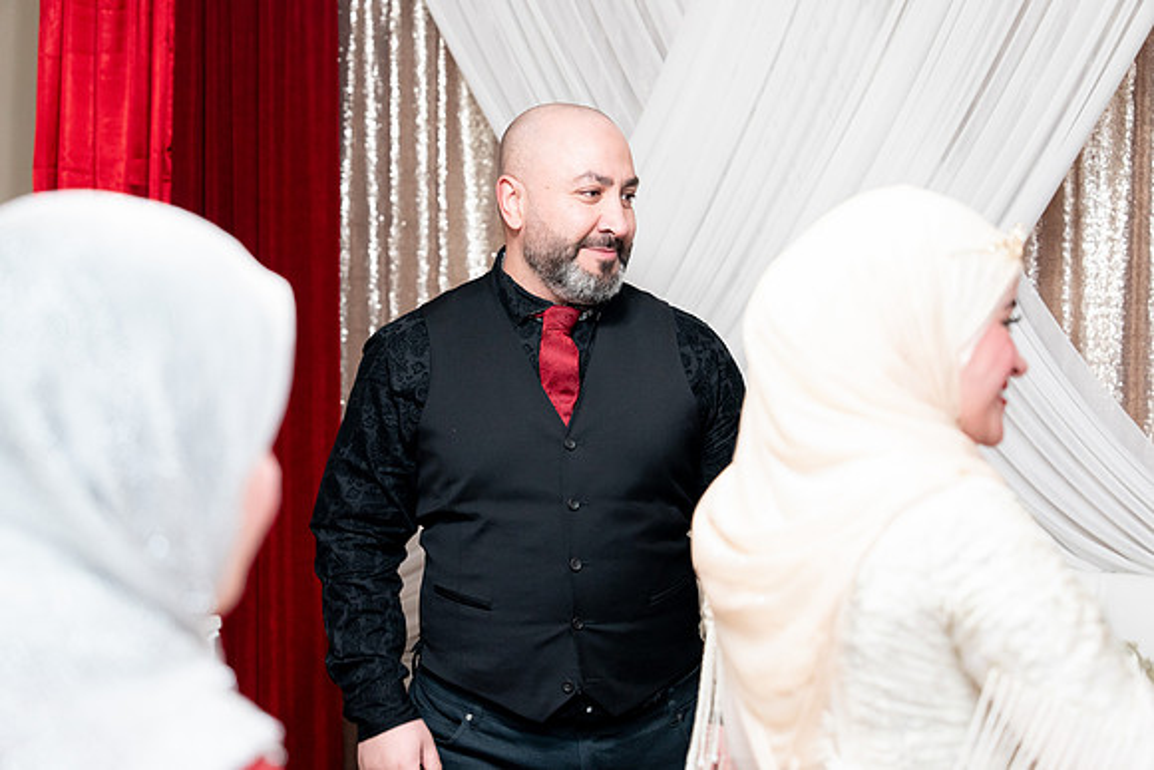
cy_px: 385
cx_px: 577
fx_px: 1892
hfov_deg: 33.9
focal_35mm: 59
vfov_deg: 23.0
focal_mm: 59
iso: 2000
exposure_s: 1/160
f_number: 2.8
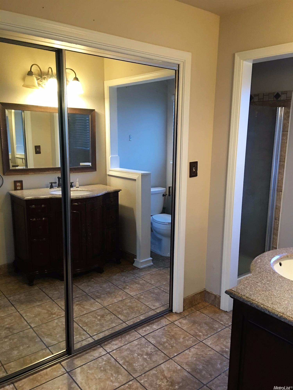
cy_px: 195
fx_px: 327
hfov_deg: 48.2
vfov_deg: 61.7
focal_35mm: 29
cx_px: 146
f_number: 2.2
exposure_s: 1/15
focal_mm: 4.15
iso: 64
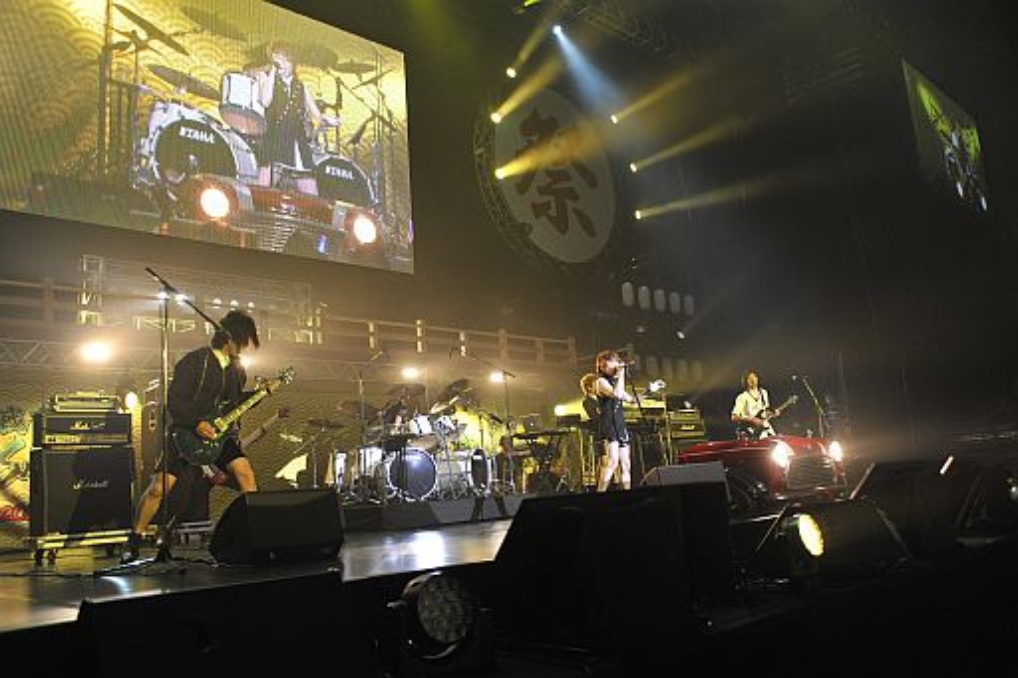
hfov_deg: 60.3
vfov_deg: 42.3
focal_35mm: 31
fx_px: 876
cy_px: 339
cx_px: 509
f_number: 4
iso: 1600
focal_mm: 31
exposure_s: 1/350
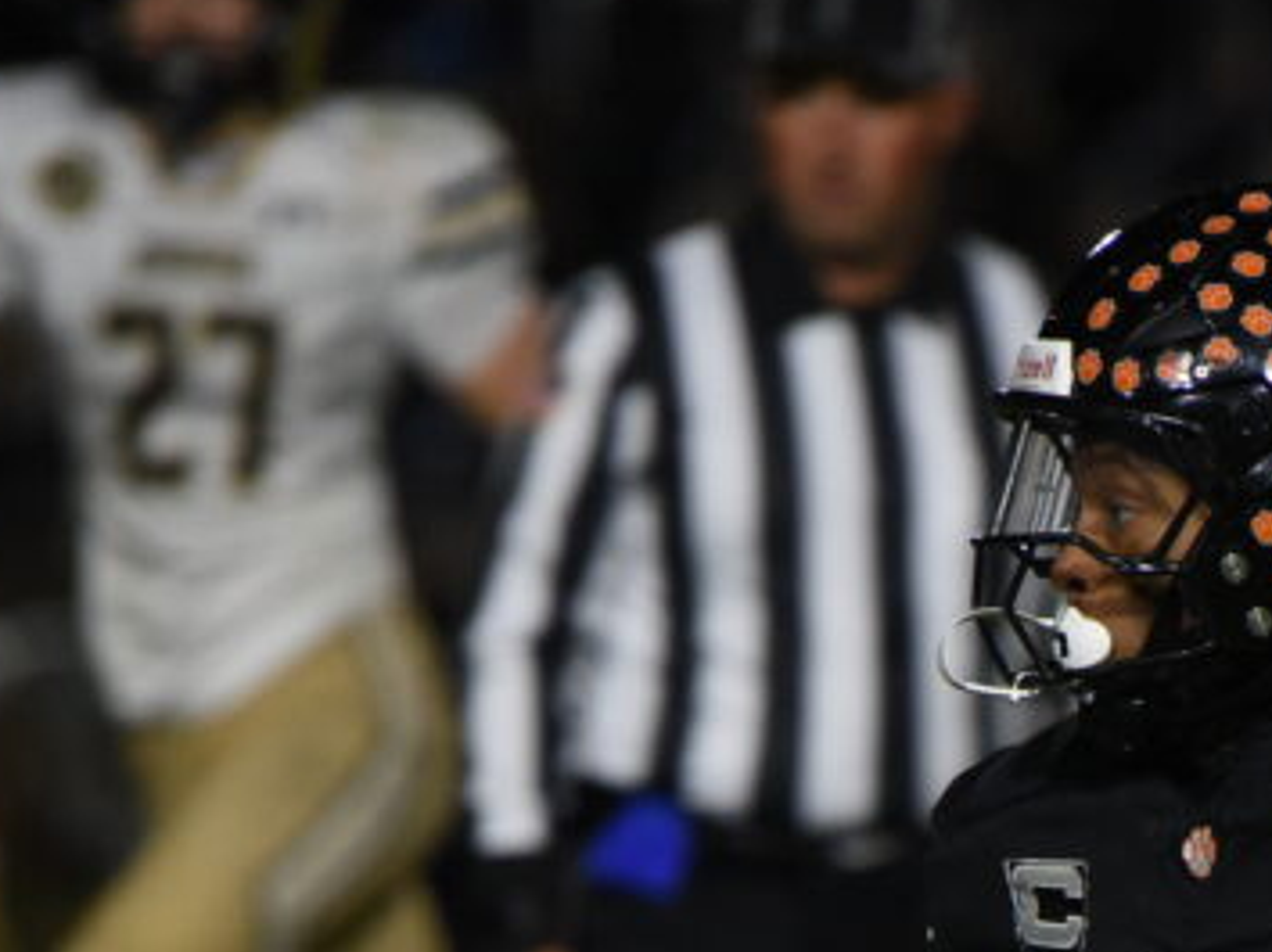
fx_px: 23979
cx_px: 1355
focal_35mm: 653
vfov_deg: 2.3
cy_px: 1299
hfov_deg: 3.0
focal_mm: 200
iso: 2800
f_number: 2.8
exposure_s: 1/1000
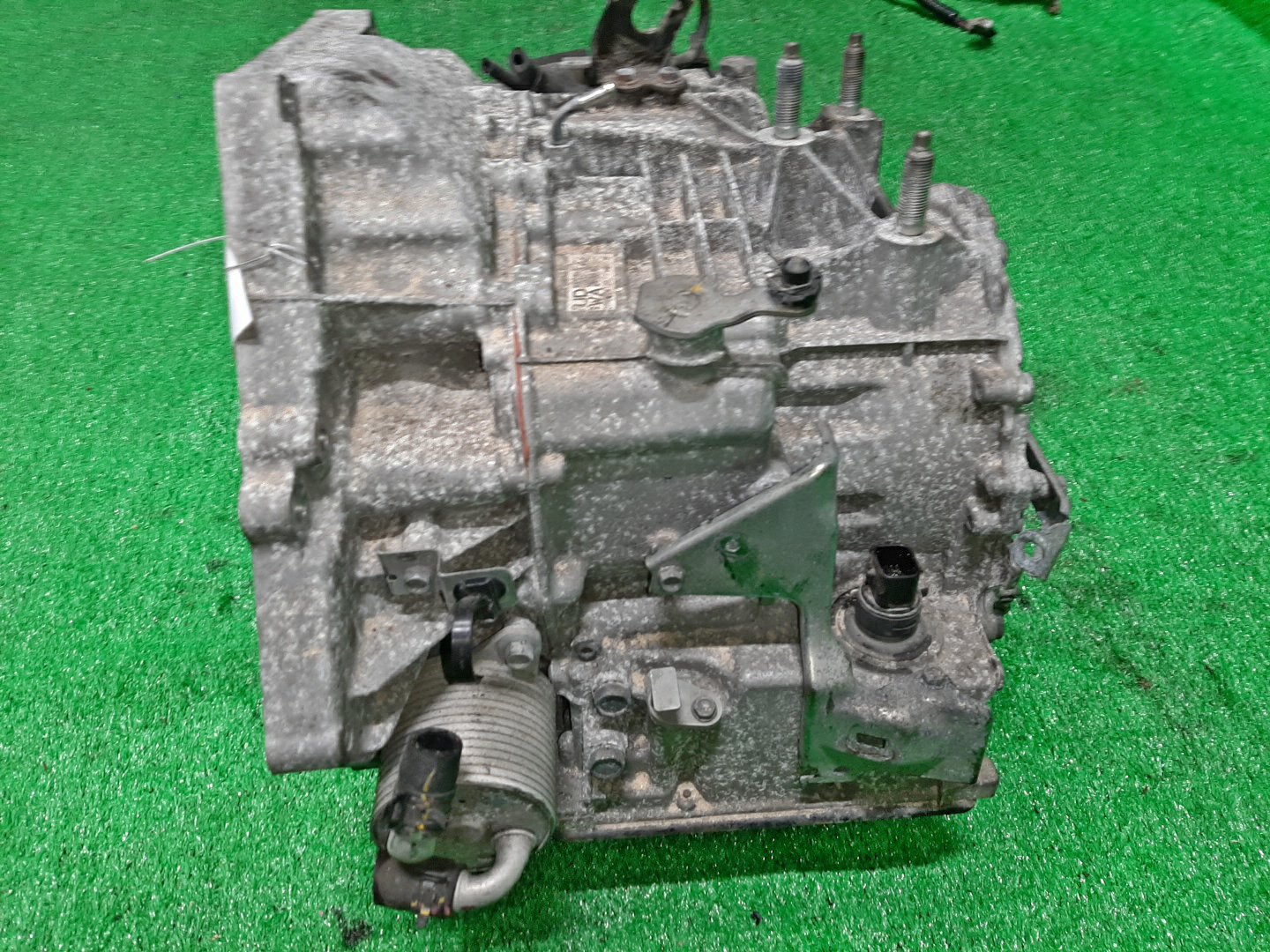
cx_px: 635
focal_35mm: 26
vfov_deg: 53.1
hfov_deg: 67.3
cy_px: 476
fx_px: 954
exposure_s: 1/50
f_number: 1.7
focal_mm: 3.93
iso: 109
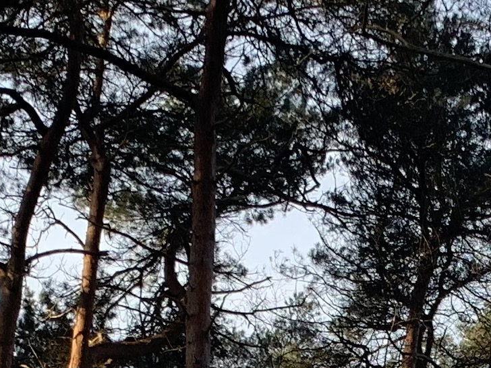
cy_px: 825
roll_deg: +0.3
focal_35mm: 144
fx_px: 2043
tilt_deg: +9.9
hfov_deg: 13.3
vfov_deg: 9.4
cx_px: 620
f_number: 1.8
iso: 25
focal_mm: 4.25
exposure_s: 1/376
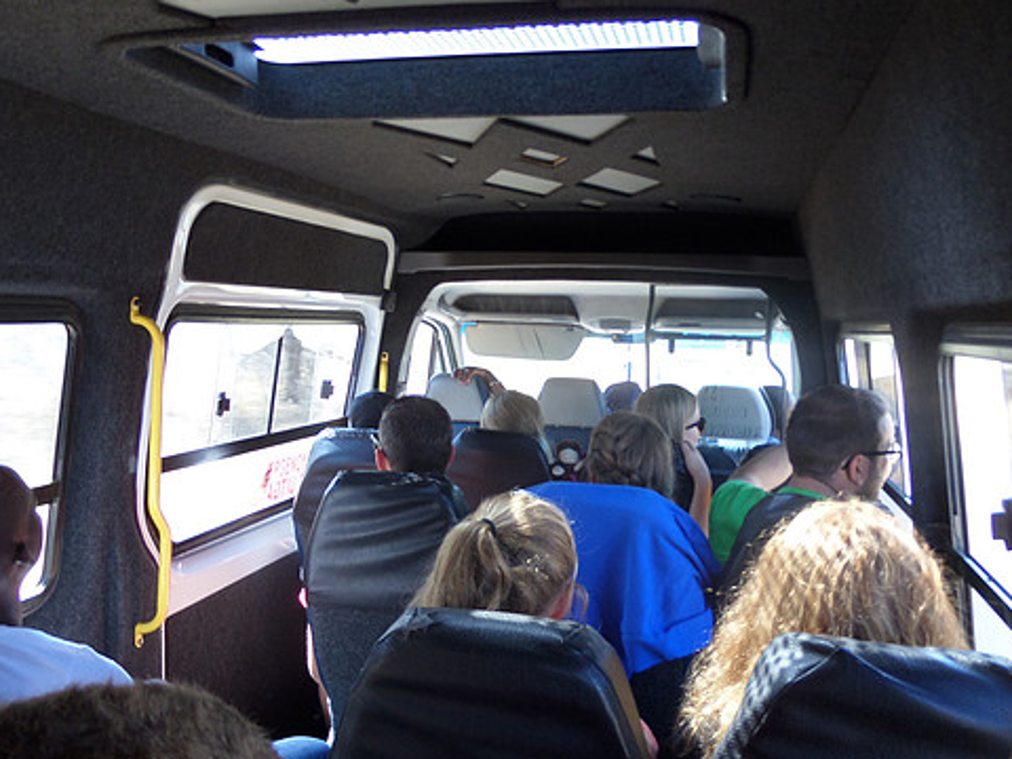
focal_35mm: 29
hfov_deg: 61.6
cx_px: 540
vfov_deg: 48.2
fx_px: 848
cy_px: 370
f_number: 3.2
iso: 100
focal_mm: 4
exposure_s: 1/30
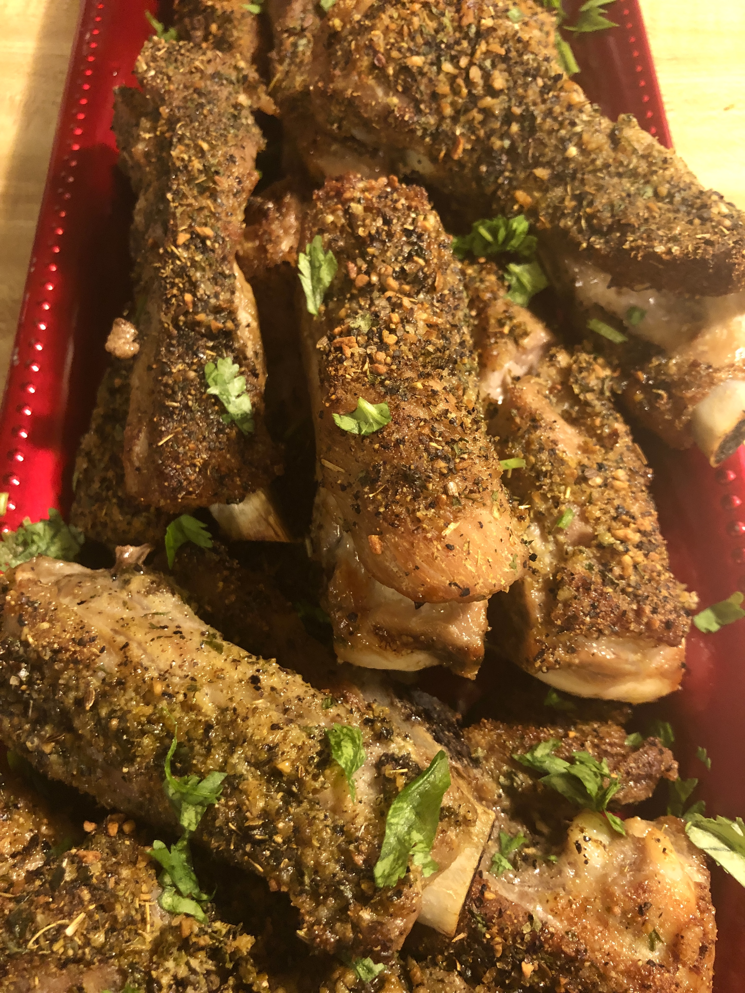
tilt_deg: -64.7
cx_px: 372
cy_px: 496
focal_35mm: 28
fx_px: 803
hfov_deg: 49.7
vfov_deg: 63.4
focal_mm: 3.99
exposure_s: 1/5
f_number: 1.8
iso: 100
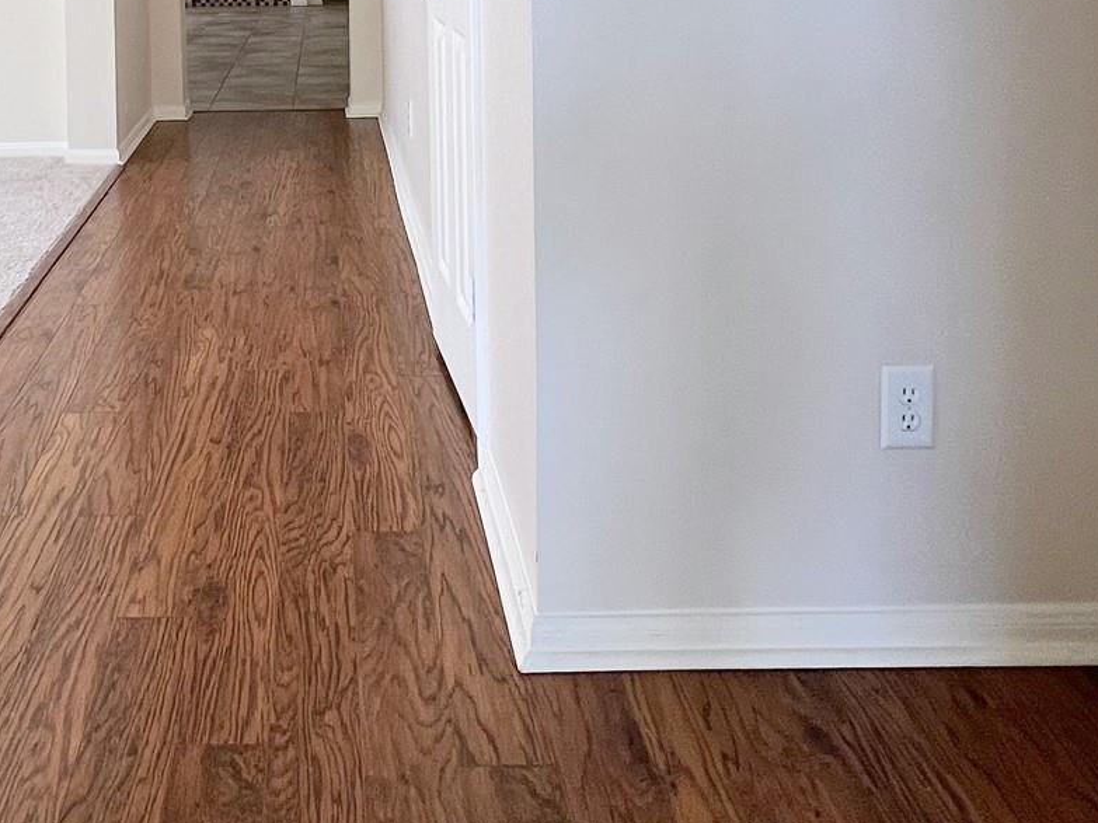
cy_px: -88
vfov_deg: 35.5
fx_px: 1078
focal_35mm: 34
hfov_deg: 52.2
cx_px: 309
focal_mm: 1.57
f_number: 1.8
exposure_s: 1/120
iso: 64
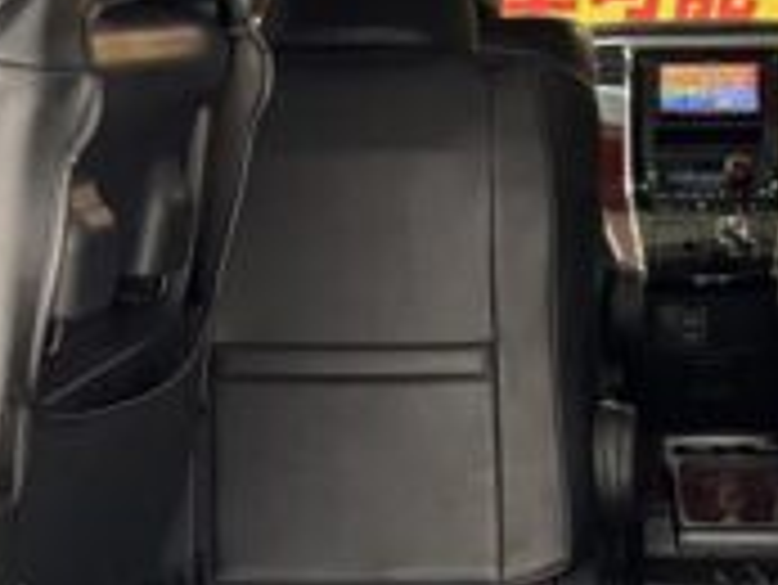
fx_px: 2496
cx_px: 720
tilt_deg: -16.0
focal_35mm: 111
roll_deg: +0.9
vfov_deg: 13.2
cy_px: 576
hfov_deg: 17.4
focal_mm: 6.76
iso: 320
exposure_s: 1/50
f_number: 1.78
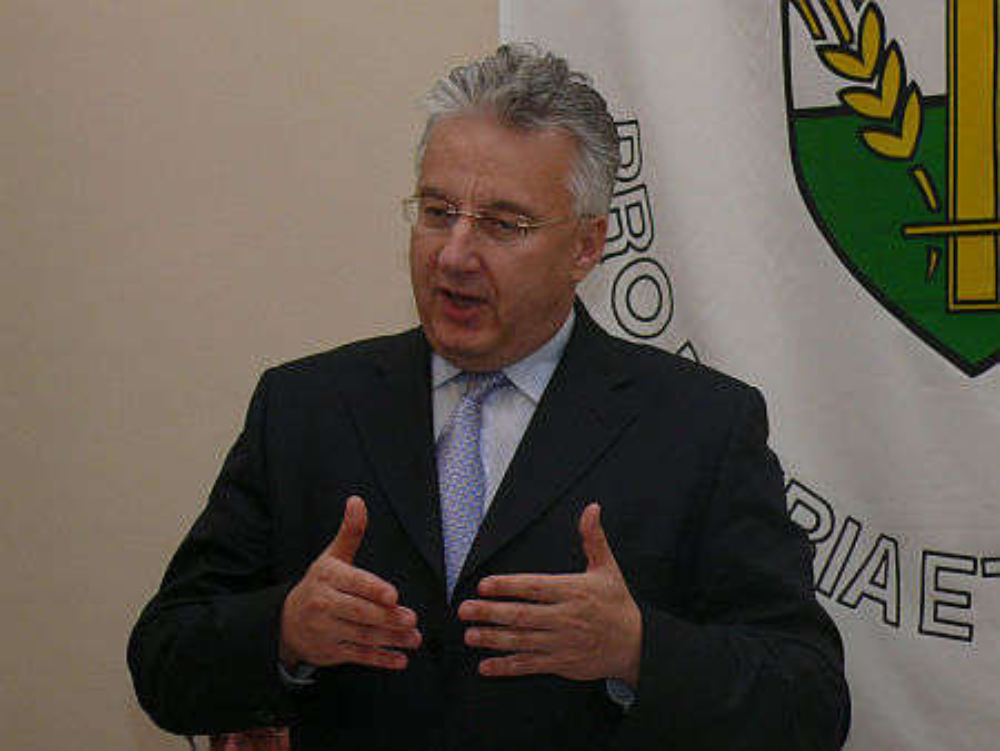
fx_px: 3382
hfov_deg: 16.8
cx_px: 500
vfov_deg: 12.7
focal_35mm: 117
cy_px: 376
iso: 100
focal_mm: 14.4
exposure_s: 1/30
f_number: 4
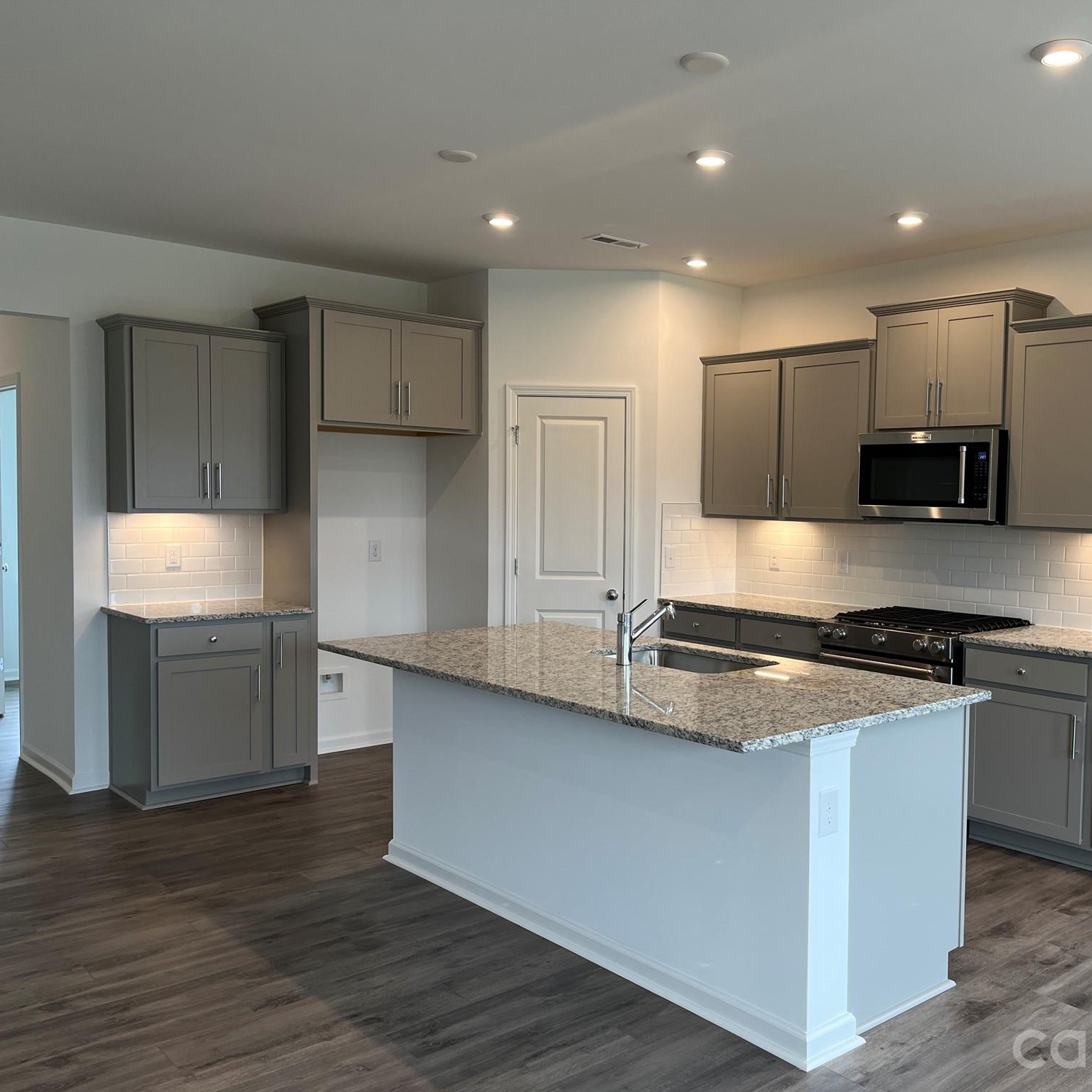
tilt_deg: -3.1
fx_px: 1106
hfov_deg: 51.7
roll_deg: -0.4
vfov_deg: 52.5
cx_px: 709
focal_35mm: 31
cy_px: 551
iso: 64
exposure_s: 1/120
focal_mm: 5.1
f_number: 1.6
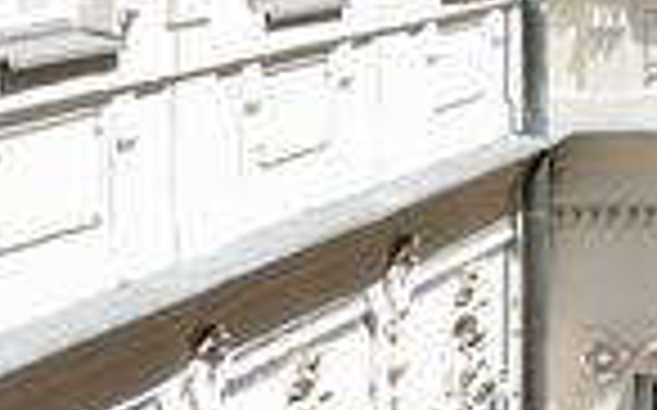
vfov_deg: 5.7
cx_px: 1472
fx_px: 4026
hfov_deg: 8.6
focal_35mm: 225
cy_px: -403
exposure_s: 1/250
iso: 400
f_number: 8
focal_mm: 42
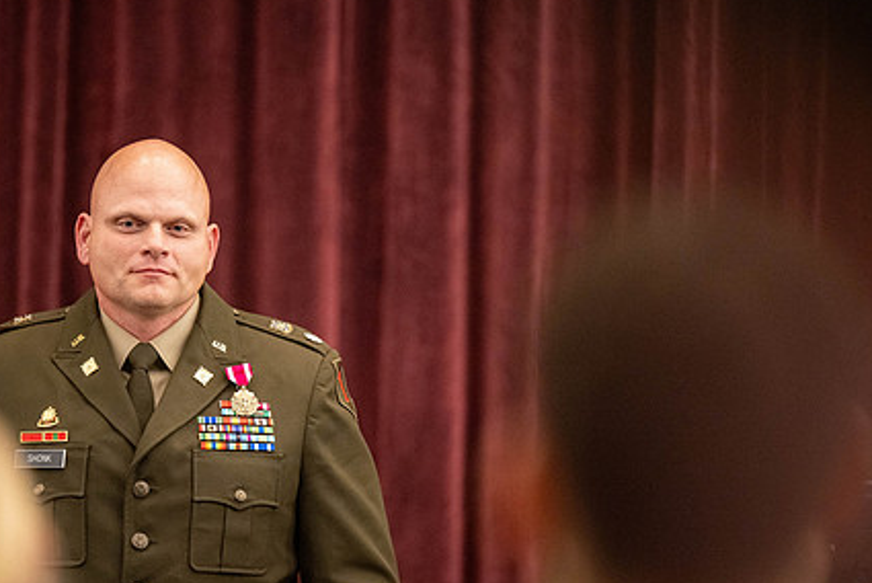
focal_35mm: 273
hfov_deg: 7.5
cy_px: 366
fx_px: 6617
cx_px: 320
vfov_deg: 5.0
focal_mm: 200
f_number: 2.8
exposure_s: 1/200
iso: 5000
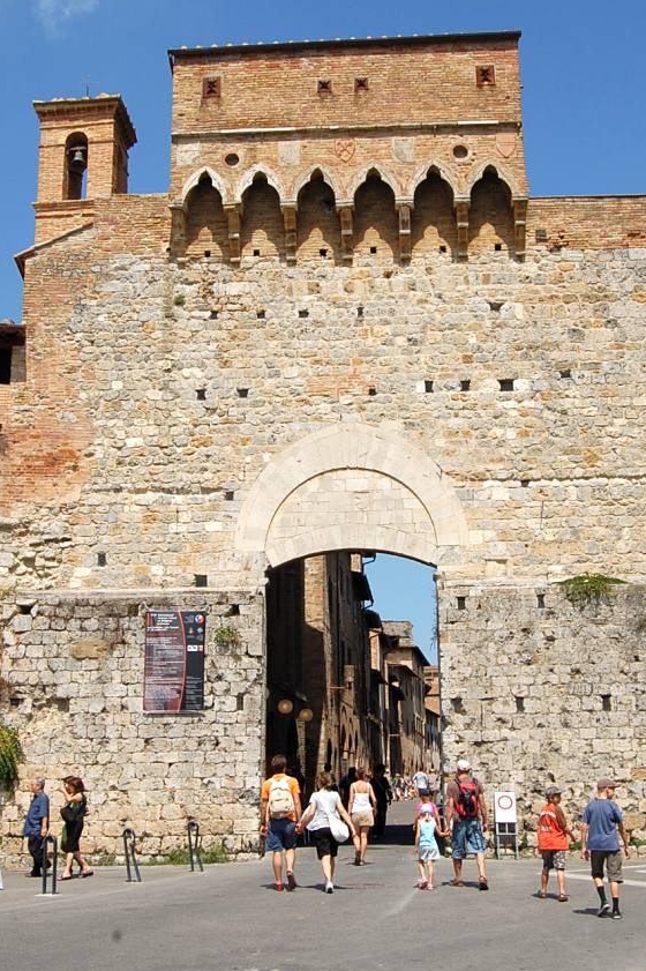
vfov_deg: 42.8
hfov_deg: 29.2
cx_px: 360
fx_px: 1239
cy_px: 470
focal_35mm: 46
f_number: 11
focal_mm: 26
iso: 200
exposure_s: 1/320
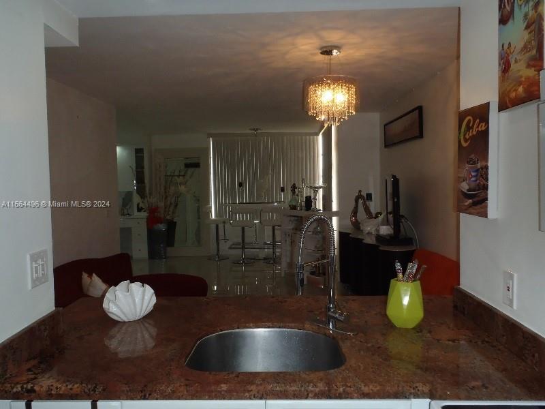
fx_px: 441
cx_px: 272
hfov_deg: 63.4
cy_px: 204
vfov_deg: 49.7
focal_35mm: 28
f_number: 3.9
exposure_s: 1/30
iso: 125
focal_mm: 5
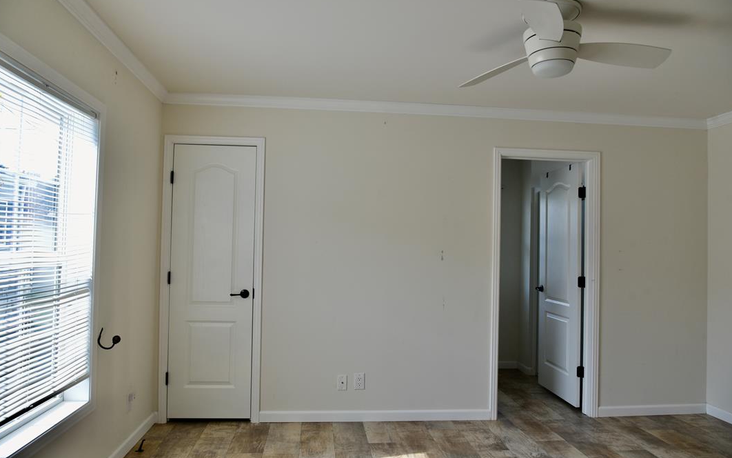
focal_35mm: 25
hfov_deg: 72.5
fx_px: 499
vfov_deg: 49.3
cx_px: 364
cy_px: 230
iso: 400
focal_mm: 24
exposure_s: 1/160
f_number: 6.3
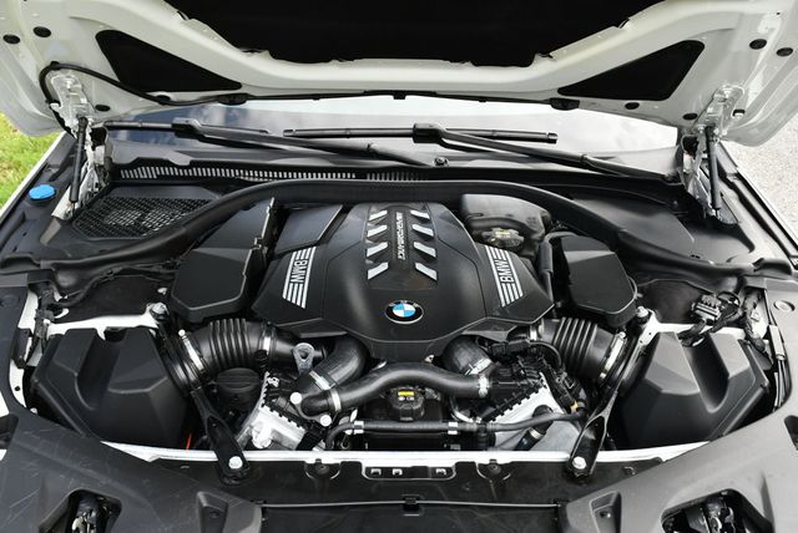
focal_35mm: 44
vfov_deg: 30.6
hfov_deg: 44.5
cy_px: 266
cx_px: 399
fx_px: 976
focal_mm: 22
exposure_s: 1/250
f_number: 5.6
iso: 400
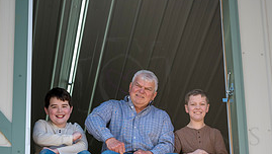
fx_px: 1061
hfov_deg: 14.6
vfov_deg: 8.2
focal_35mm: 147
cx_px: 126
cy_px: 172
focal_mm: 84
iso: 400
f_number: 8
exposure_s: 1/320
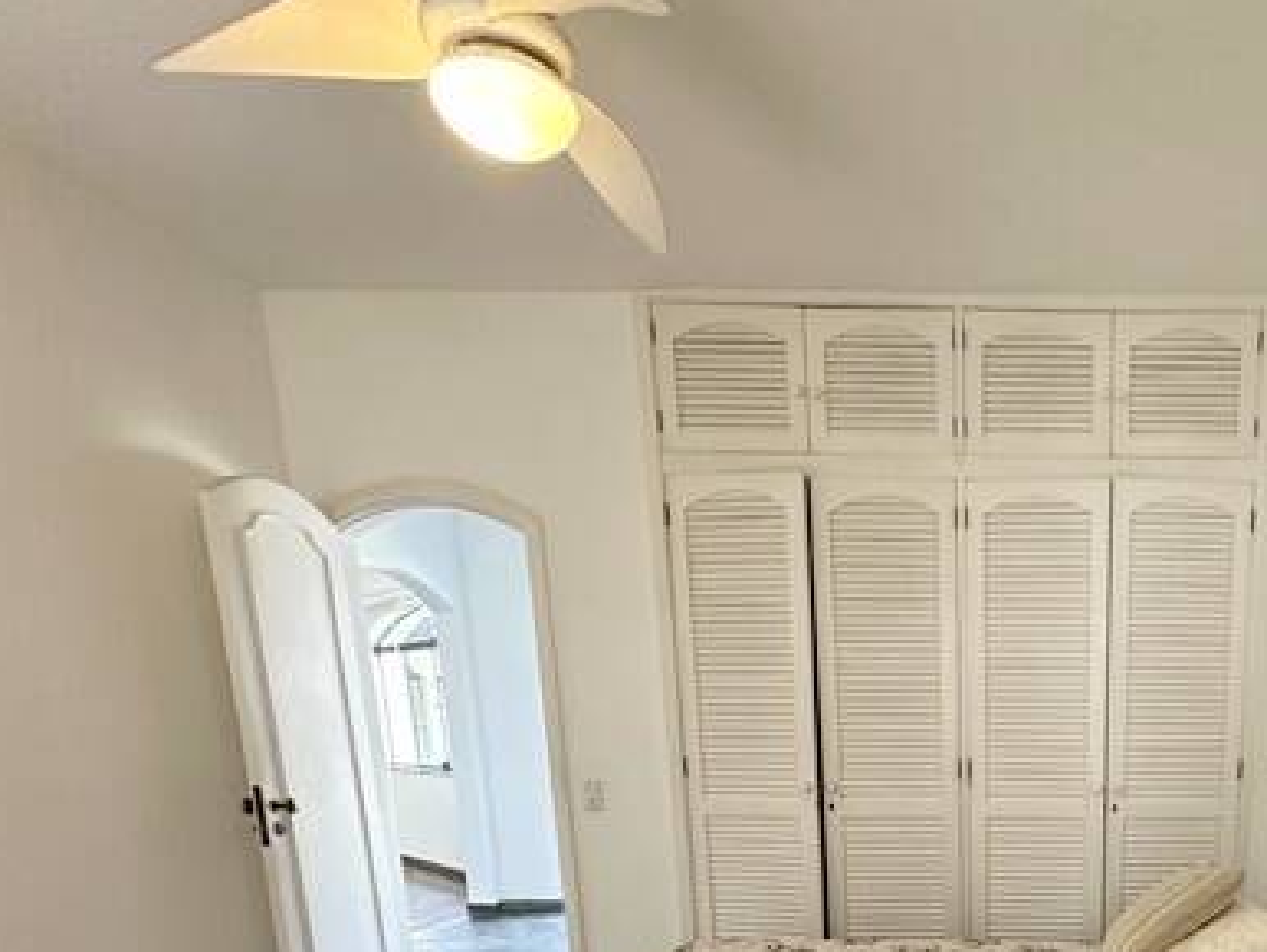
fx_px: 1062
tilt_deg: -13.3
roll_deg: -1.1
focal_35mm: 29
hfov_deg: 56.7
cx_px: 1031
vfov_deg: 41.3
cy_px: 975
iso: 200
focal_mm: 2.22
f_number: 2.2
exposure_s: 1/60
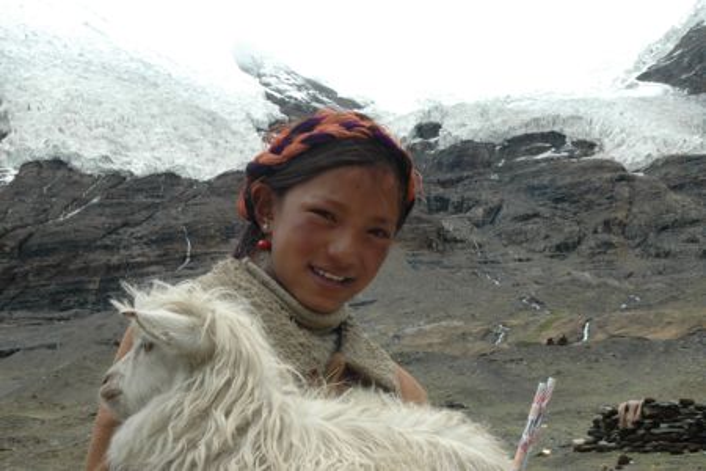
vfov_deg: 28.9
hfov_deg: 42.3
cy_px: 236
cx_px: 353
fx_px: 912
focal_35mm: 46
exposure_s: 1/40
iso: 400
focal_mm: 31
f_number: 22
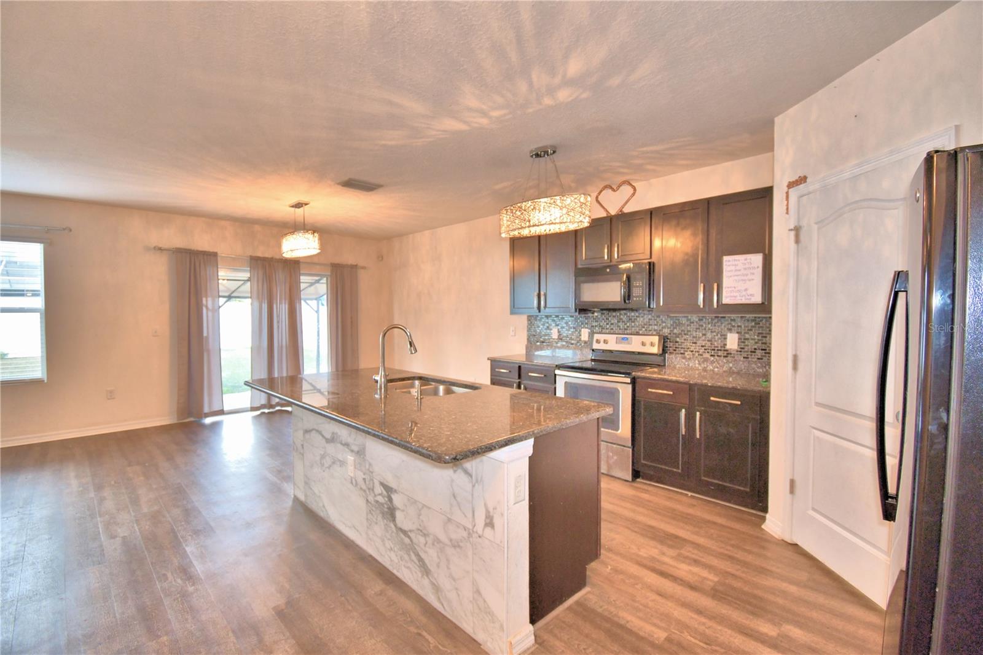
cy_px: 328
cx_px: 492
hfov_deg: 100.4
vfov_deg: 77.3
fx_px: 409
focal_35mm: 15
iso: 250
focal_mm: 10
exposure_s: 1/30
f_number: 4.5
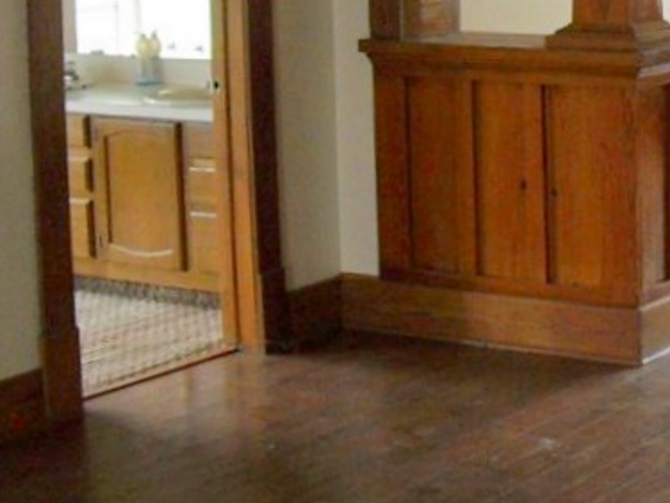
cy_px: 48
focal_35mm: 98
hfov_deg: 18.9
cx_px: 800
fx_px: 1897
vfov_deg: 14.9
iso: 400
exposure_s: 1/100
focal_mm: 6.3
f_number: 3.1
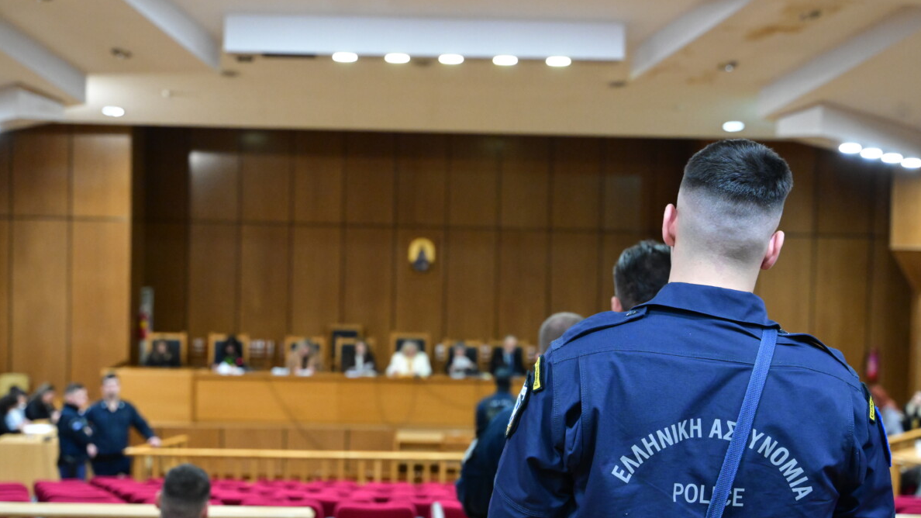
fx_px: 1343
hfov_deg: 37.9
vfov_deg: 21.8
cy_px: 281
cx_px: 462
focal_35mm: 55
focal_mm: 52
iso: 8000
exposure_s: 1/200
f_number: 4
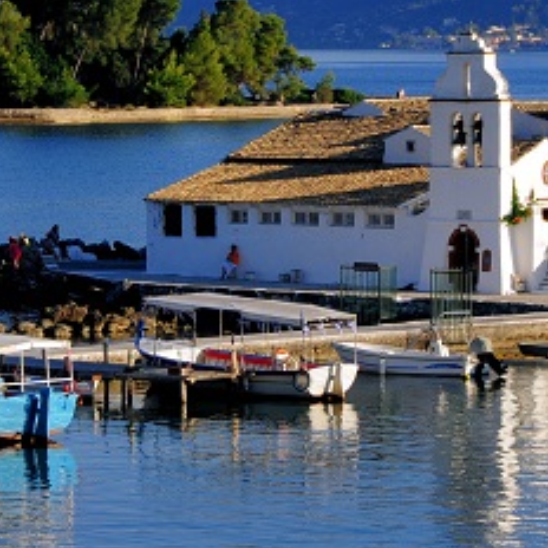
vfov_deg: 7.8
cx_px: 243
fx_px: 4030
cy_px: 172
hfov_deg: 7.8
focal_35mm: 225
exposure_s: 1/250
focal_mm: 62
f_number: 13
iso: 200
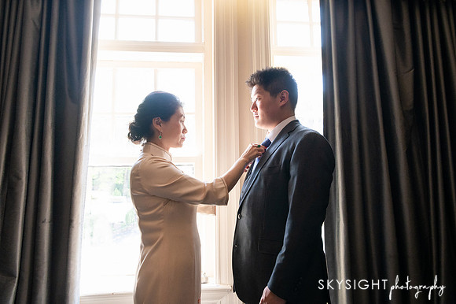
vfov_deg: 52.8
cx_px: 228
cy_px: 152
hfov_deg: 73.4
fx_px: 306
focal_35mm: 24
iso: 4000
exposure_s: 1/800
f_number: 4.5
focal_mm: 24
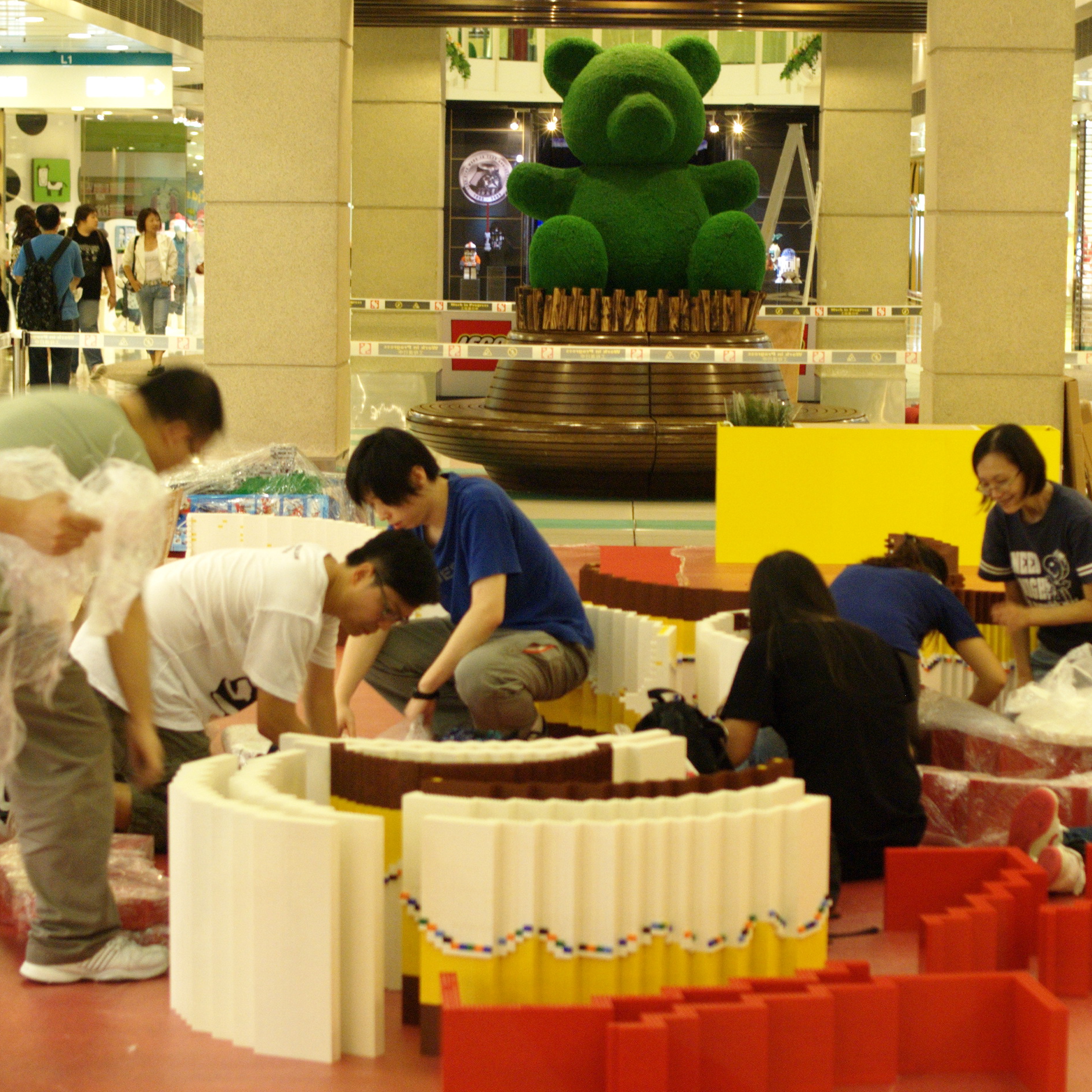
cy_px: 586
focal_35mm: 92
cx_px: 667
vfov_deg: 18.9
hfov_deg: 18.9
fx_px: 3279
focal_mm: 35
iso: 800
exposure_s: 1/40
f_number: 3.2
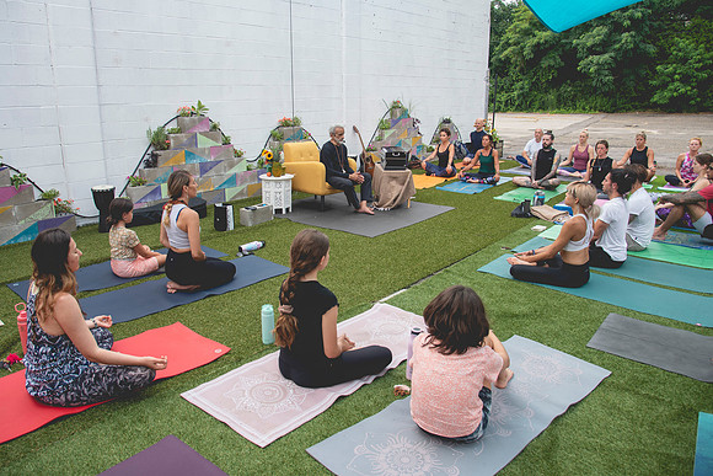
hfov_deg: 70.4
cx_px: 334
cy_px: 223
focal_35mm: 25
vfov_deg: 50.4
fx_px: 505
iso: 160
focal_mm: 24
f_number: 5
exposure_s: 1/160
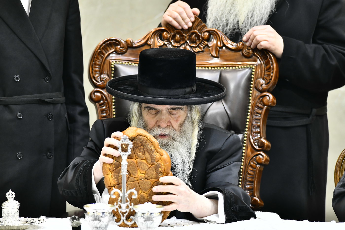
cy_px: 115
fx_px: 4024
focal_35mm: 420
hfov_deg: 4.9
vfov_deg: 3.3
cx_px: 172
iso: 1600
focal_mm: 420
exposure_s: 1/160
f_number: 6
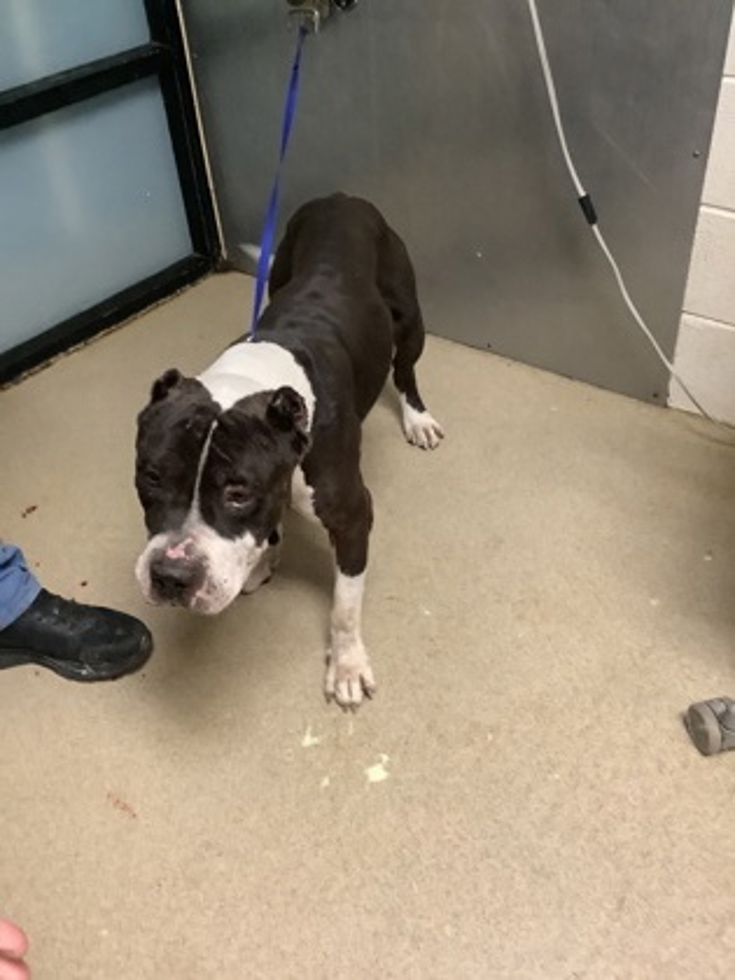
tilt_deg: -39.0
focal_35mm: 31
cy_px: 490
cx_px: 368
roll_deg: +6.0
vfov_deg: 58.4
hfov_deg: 45.4
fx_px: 878
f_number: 2.4
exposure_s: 1/33
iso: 400
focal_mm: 3.3
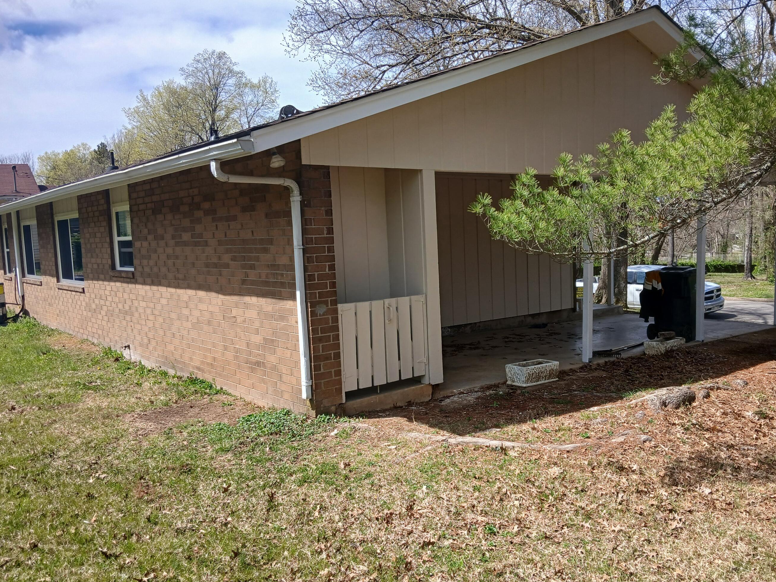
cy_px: 312
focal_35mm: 30
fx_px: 673
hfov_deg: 59.9
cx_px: 423
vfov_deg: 46.8
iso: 20
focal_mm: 3.98
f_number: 1.8
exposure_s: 1/483
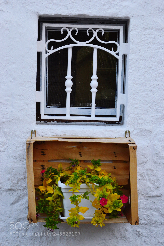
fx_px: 595
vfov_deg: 23.4
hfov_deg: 15.7
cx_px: 82
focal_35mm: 87
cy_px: 123
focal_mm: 58
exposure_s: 1/80
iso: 400
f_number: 8
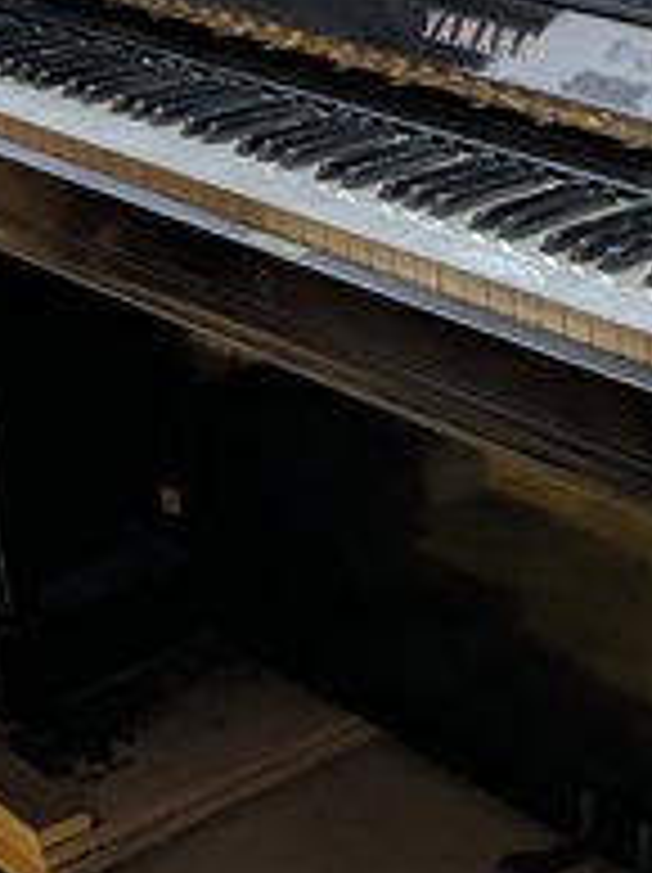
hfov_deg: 15.5
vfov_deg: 20.8
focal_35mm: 93
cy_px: 135
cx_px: 686
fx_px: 2341
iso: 118
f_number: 1.89
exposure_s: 1/25
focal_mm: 5.43
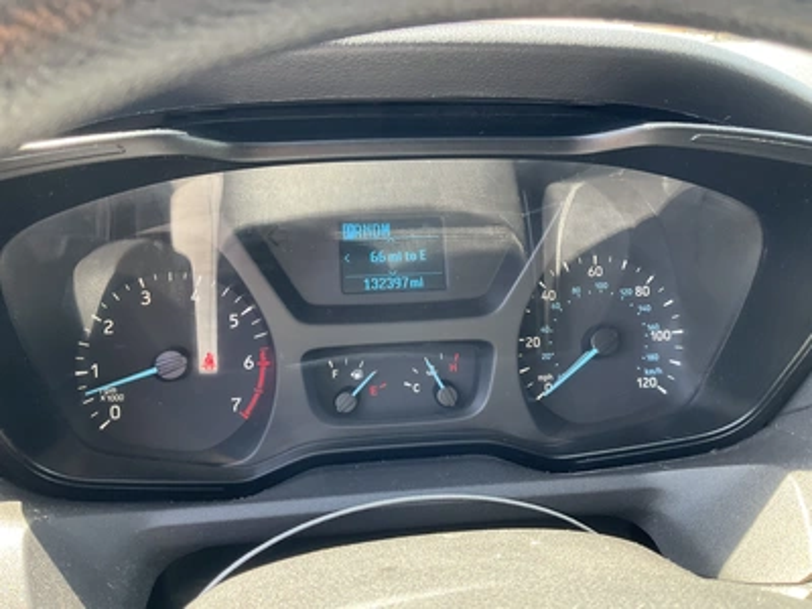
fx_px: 680
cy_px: 304
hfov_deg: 61.7
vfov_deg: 48.2
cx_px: 406
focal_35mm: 29
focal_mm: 3
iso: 64
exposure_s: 1/84
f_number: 1.8
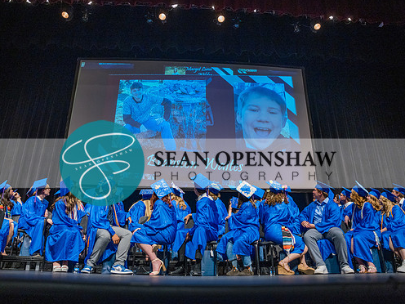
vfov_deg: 51.3
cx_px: 197
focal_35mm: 27
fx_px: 316
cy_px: 148
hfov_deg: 65.3
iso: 2500
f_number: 2.8
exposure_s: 1/160
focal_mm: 24
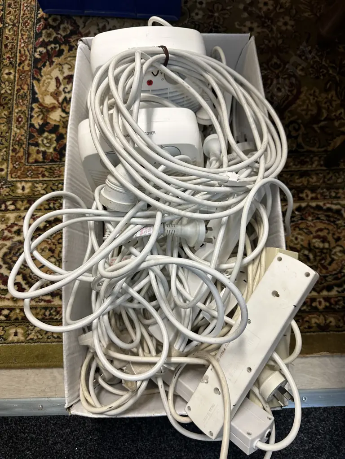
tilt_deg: -78.0
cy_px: 230
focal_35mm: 24
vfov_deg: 71.6
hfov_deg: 56.8
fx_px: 319
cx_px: 172
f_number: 1.78
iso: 200
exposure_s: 1/100
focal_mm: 6.86
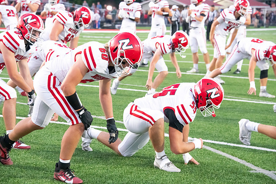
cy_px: 92
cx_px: 138
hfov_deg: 16.4
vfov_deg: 11.0
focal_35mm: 125
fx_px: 959
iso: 10000
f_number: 7.1
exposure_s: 1/400
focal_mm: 125
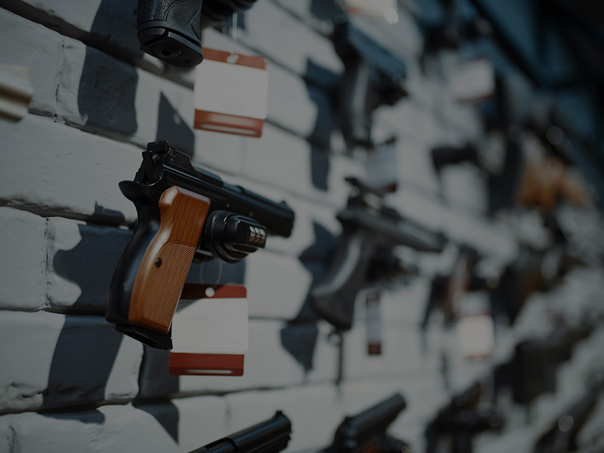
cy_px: 226
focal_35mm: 38
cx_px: 265
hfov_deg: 48.9
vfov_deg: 37.7
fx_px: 663
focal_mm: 35
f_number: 1.6
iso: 200
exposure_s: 1/125
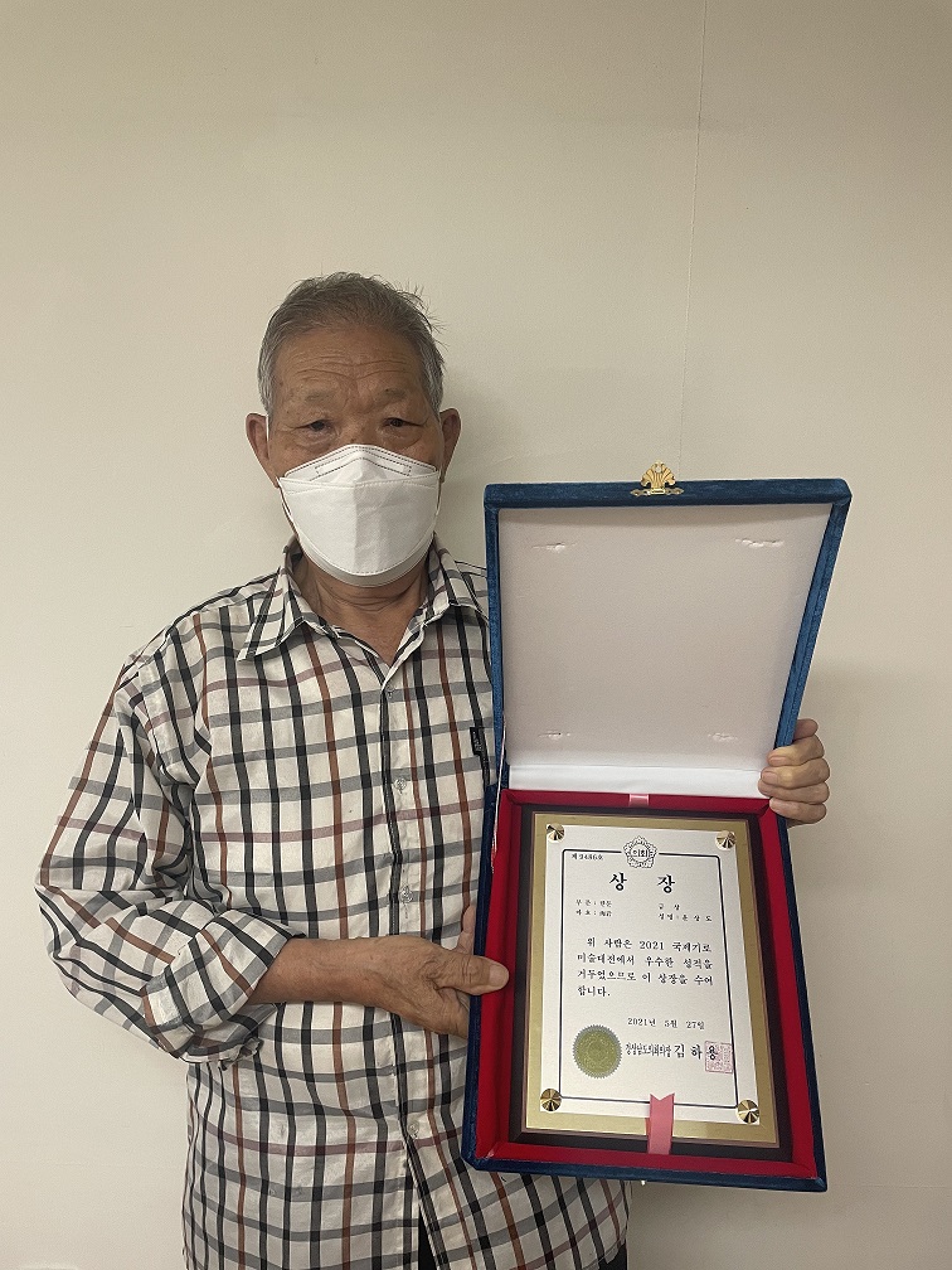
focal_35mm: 26
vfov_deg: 67.3
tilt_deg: -7.8
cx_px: 476
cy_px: 635
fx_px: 953
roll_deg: -0.3
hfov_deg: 53.1
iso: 125
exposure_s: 1/60
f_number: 1.6
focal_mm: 4.2
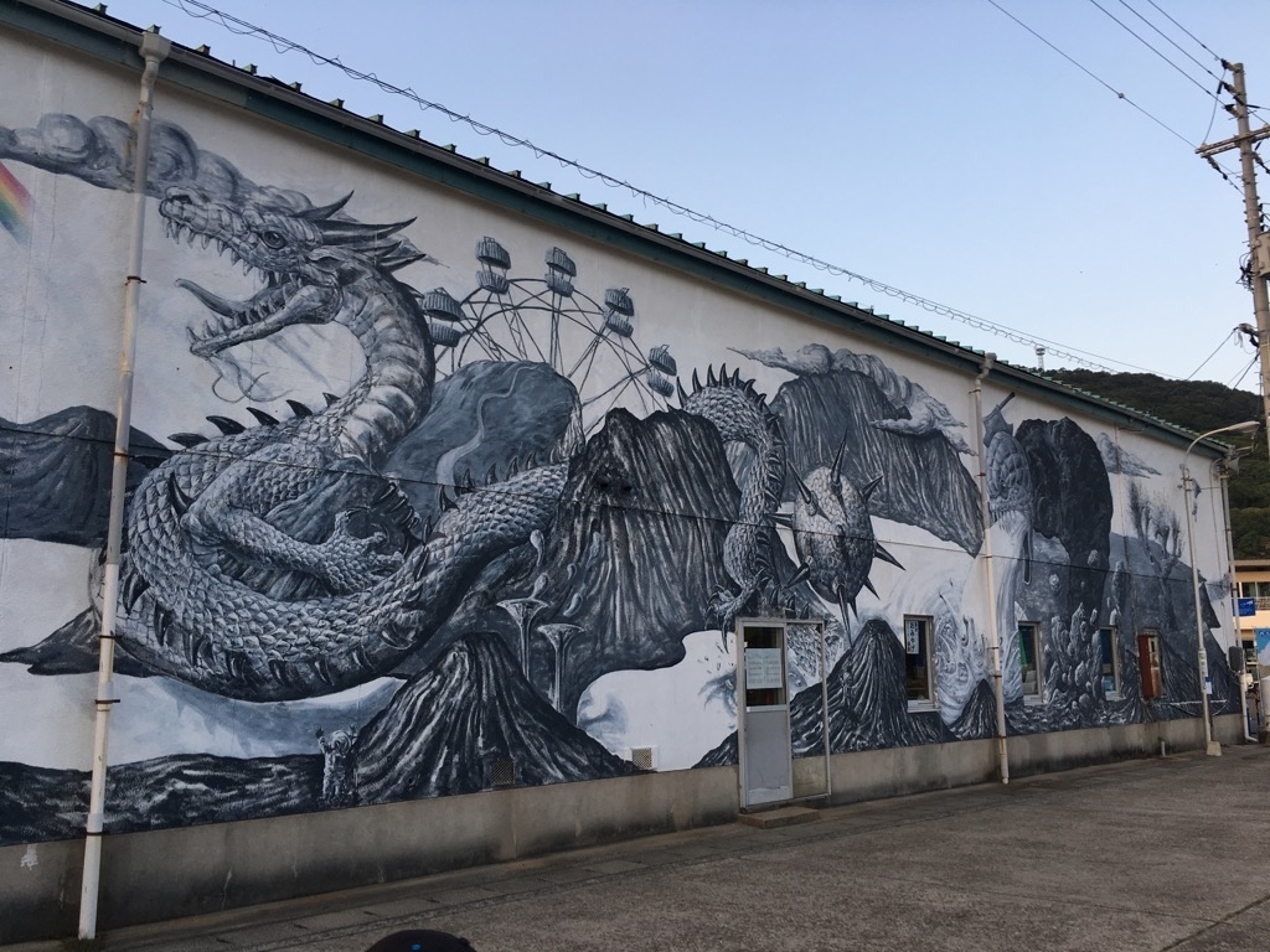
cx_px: 635
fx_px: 1064
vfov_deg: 48.2
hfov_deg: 61.7
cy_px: 476
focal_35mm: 29
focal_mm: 4.15
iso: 25
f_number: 2.2
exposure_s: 1/128
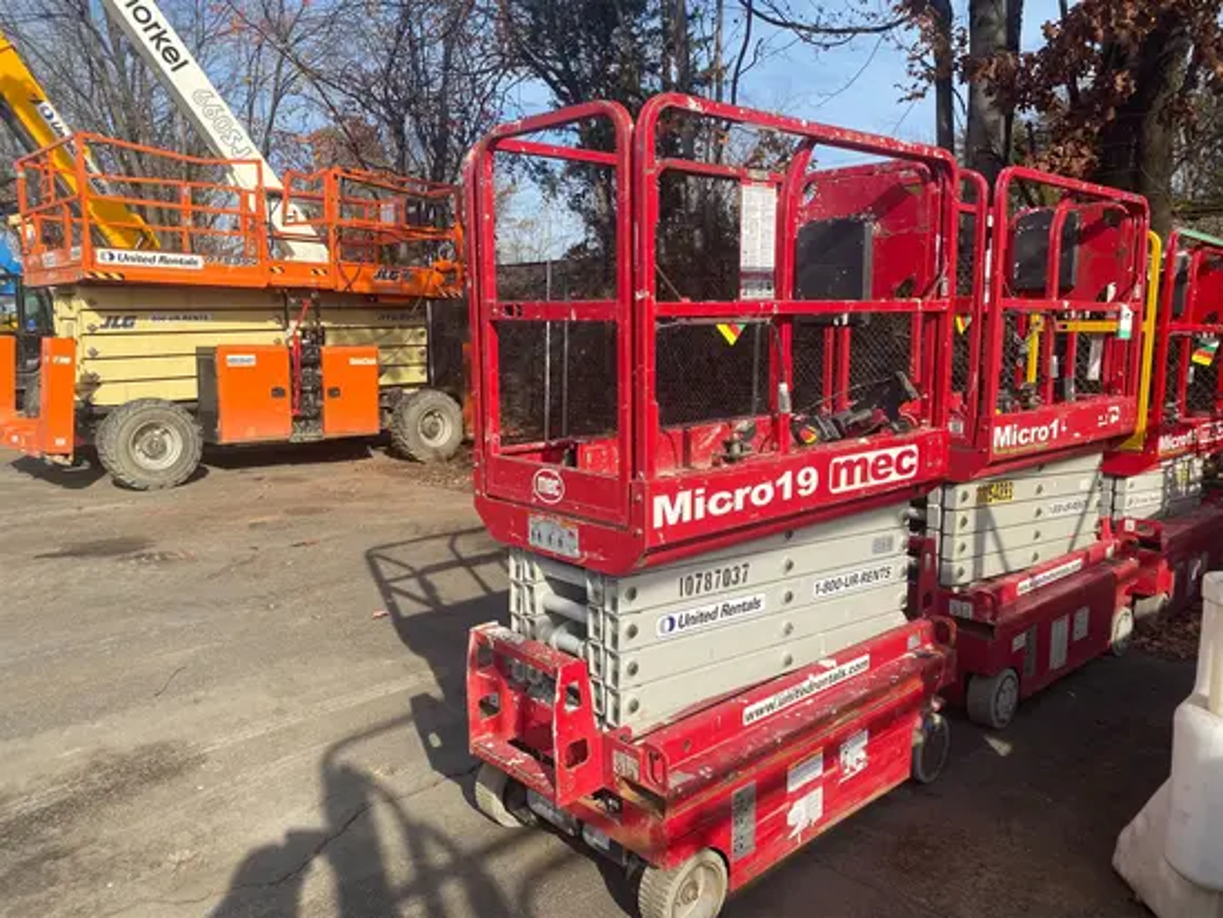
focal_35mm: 26
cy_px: 459
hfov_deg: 67.3
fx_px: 919
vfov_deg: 53.1
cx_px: 612
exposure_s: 1/2141
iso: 32
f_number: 1.8
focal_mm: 4.25
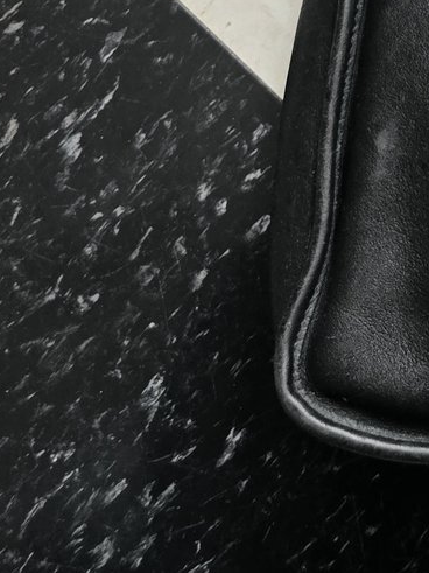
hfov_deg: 14.4
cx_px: 775
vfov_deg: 17.6
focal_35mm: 90
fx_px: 1488
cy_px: -459
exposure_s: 1/120
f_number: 1.7
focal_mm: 6.3
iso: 125
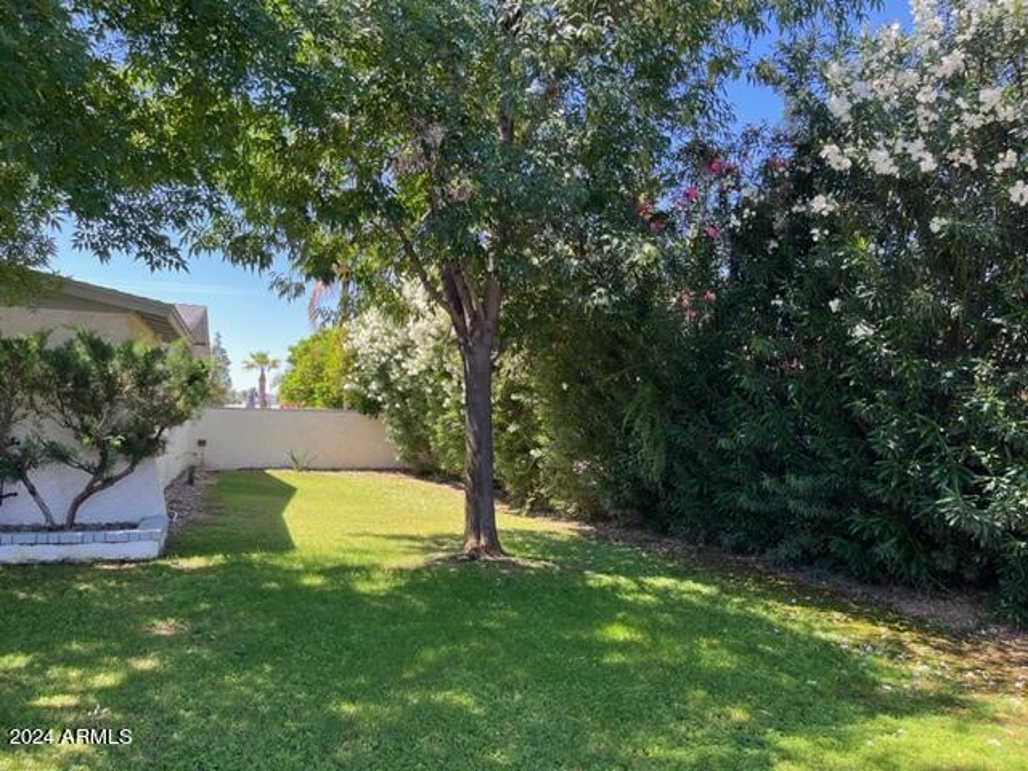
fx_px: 772
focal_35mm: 26
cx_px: 514
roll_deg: -0.8
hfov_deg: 67.3
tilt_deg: +2.7
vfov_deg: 53.1
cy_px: 386
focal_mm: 5.1
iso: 50
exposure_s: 1/416
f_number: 1.6
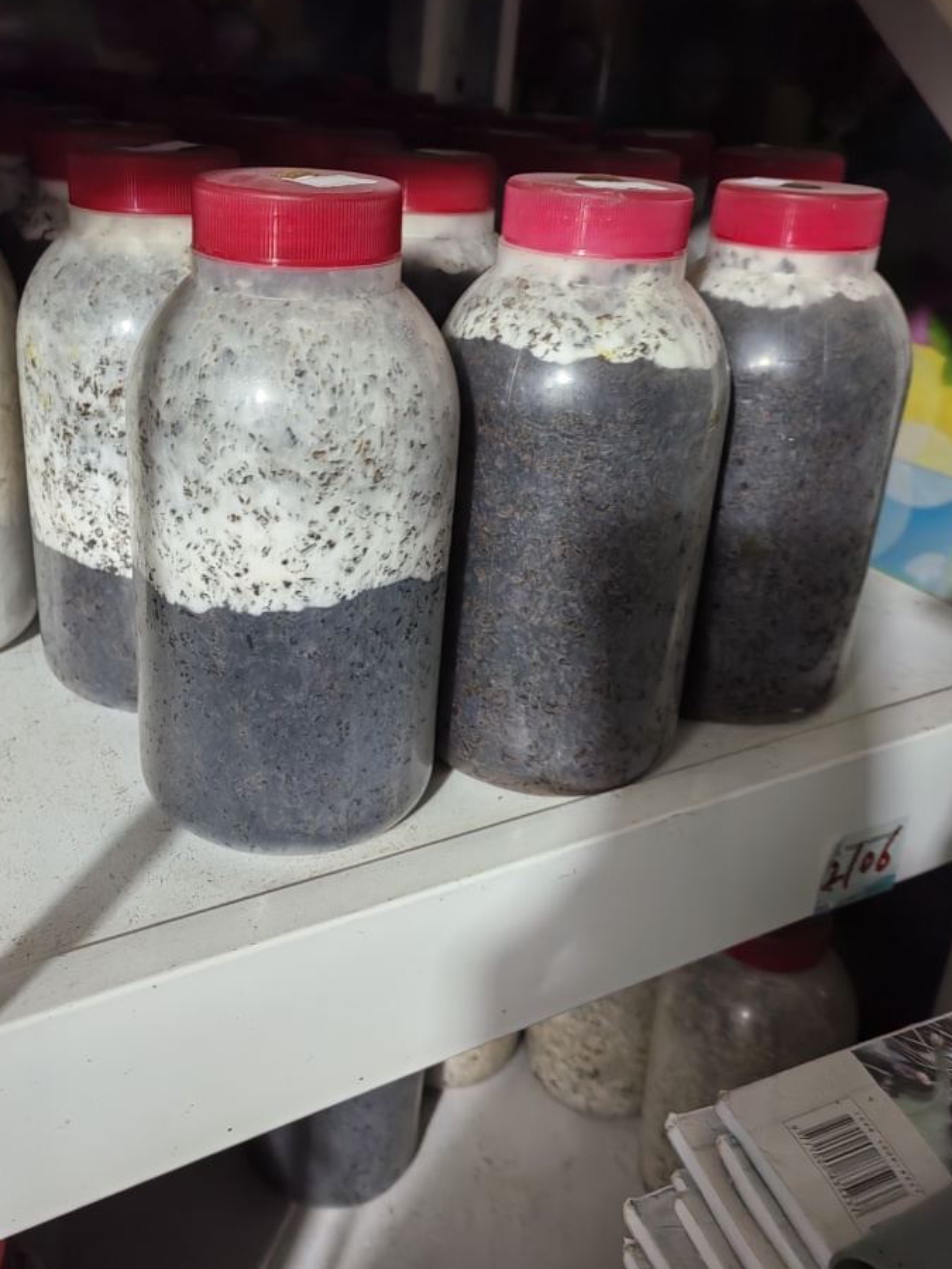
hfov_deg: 44.0
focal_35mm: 32
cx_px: 395
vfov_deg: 56.7
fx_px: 1173
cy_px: 576
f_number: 1.9
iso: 250
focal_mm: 5.52
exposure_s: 1/25
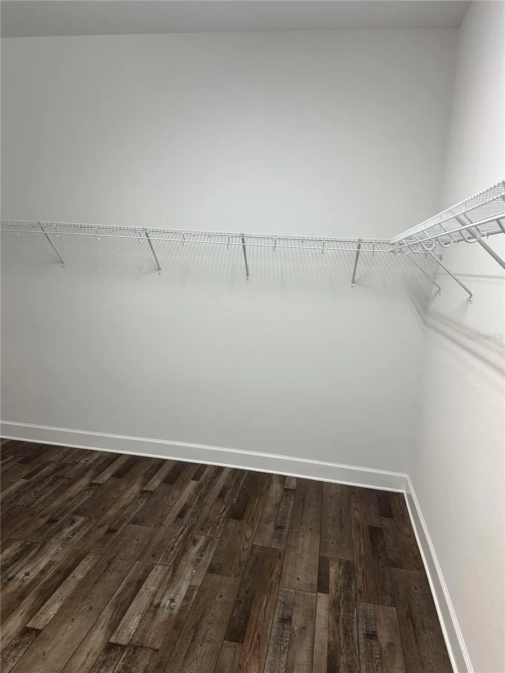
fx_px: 467
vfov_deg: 71.6
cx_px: 252
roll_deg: -4.2
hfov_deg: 56.8
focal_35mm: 24
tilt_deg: -6.7
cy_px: 336
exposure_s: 1/60
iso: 250
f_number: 1.78
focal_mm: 6.86
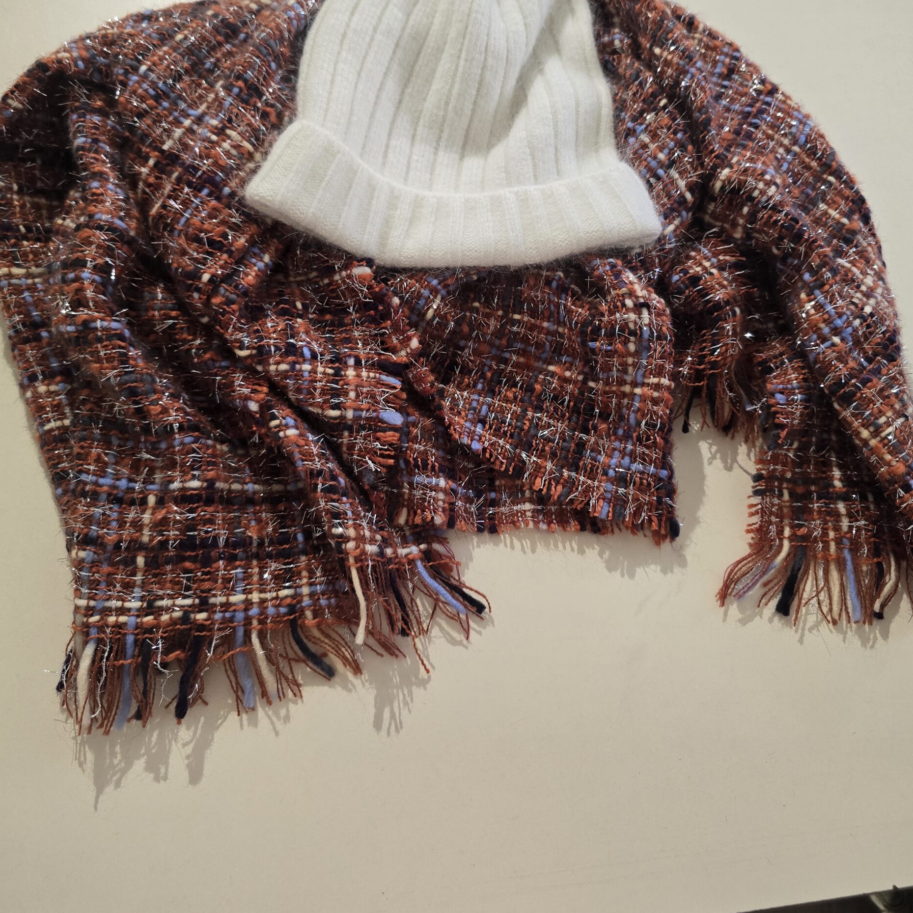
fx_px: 836
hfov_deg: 57.3
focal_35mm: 28
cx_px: 455
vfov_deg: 56.6
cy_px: 344
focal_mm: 6.3
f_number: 1.7
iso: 250
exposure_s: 1/100
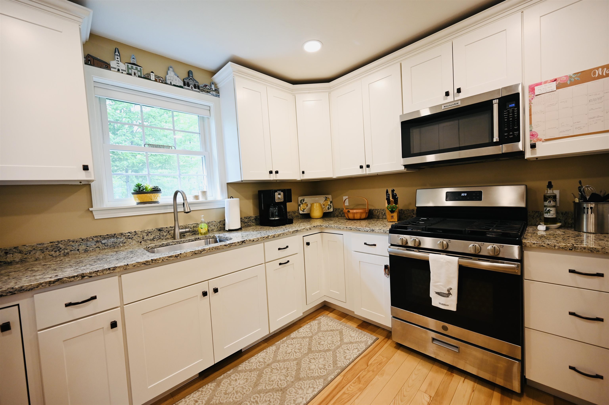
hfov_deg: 104.3
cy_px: 202
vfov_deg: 81.1
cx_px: 304
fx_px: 237
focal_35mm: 14
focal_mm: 14
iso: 720
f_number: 4
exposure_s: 1/125
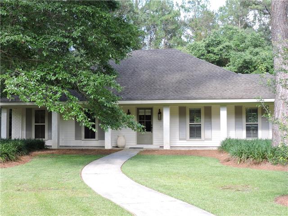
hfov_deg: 38.2
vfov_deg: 29.1
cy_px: 108
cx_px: 144
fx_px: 416
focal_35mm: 50
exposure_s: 1/80
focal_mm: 8.9
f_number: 3.6
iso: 100
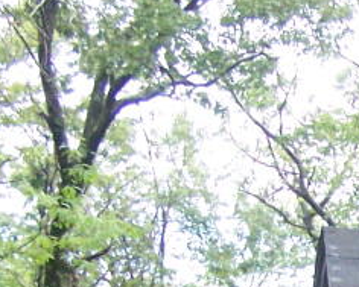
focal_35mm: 161
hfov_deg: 11.2
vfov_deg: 9.3
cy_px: 454
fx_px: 1711
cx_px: 645
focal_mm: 6.3
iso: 400
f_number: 2.8
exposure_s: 1/400
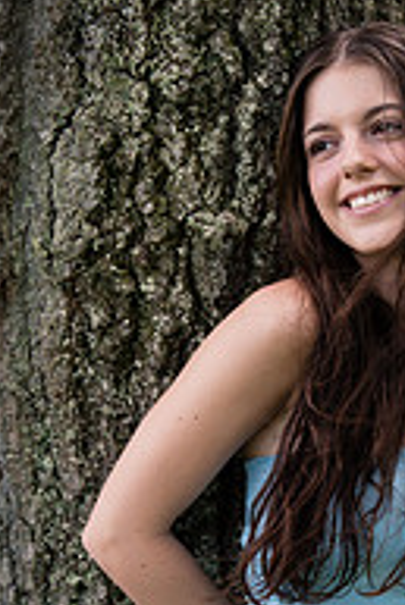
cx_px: 348
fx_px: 1769
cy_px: 486
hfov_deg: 13.0
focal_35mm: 105
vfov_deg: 19.2
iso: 125
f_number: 2.8
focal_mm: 45
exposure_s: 1/250
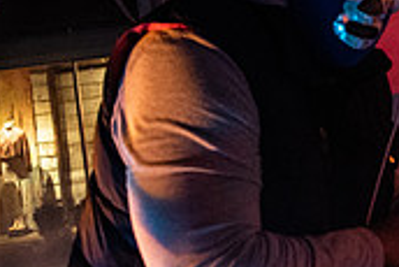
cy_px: 32
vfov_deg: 14.8
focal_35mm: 92
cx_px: 436
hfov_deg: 21.1
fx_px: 1020
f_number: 3.5
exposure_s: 1/100
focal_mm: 24
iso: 2000
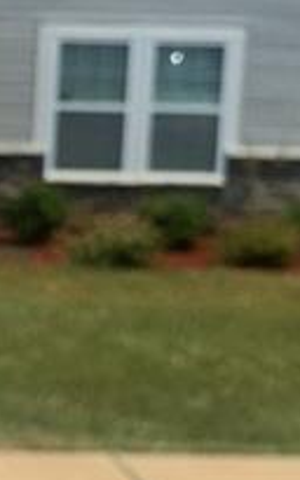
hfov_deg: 10.7
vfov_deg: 18.1
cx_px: -244
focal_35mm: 115
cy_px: 253
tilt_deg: -4.6
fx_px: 1505
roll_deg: -2.2
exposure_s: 1/2825
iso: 32
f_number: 2.2
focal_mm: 4.15
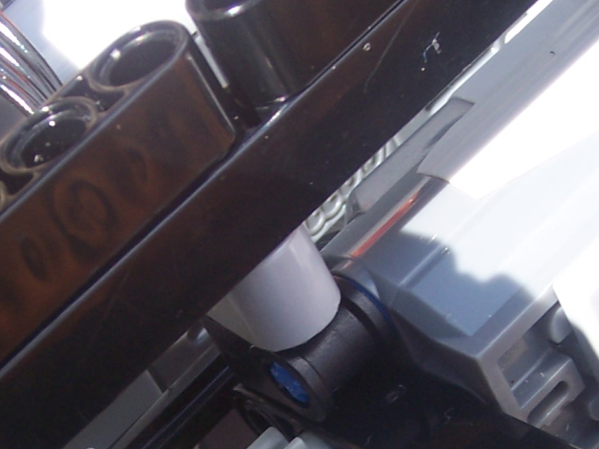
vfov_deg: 10.0
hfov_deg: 13.4
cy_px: 471
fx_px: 2544
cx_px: 282
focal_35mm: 147
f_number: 4.8
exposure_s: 1/180
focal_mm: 10
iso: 80
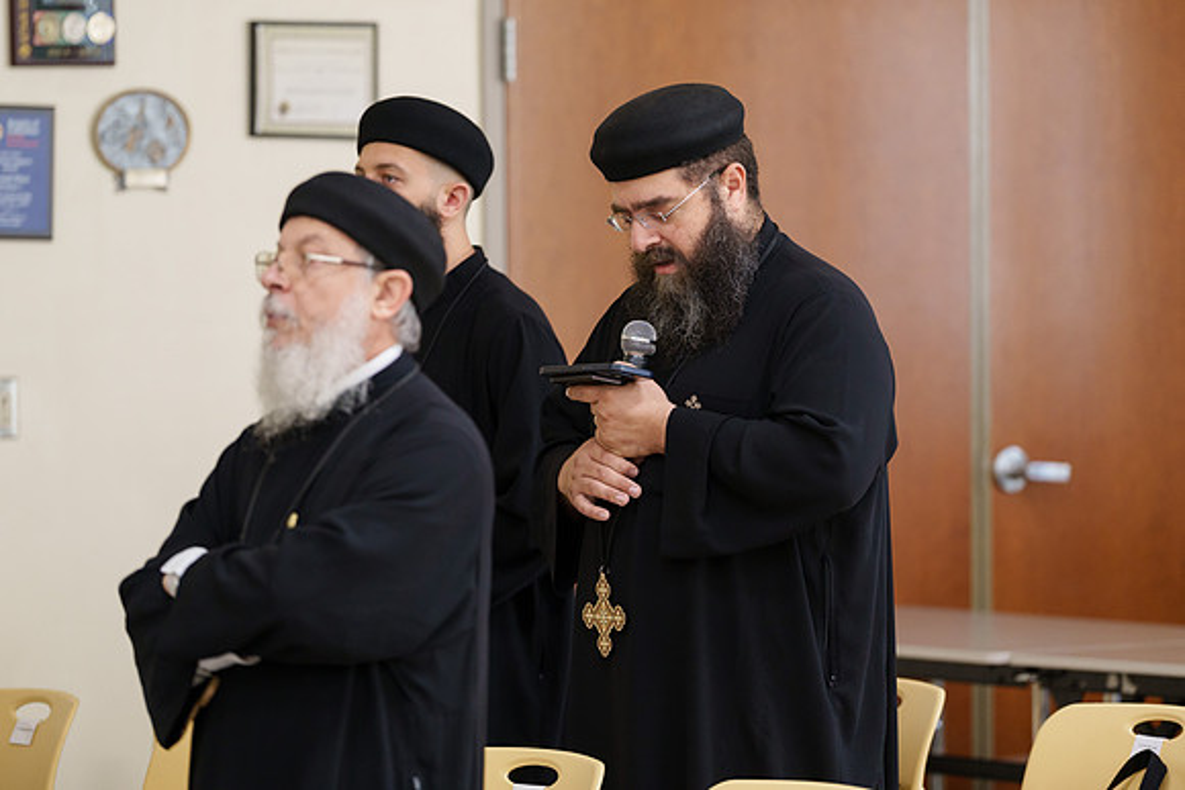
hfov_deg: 11.6
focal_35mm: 178
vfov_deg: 7.7
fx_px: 5854
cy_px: 334
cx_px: 575
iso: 2000
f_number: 2.8
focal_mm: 154
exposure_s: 1/160
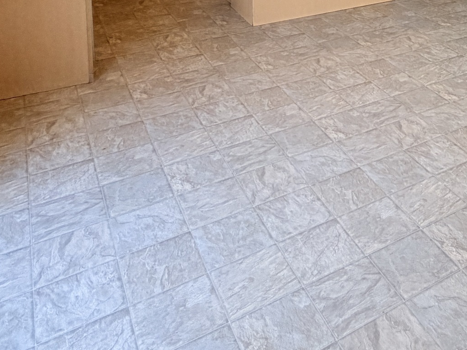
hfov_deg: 40.8
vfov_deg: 28.6
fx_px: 567
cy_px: -95
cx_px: 435
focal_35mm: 42
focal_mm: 2.22
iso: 160
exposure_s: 1/120
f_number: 2.2
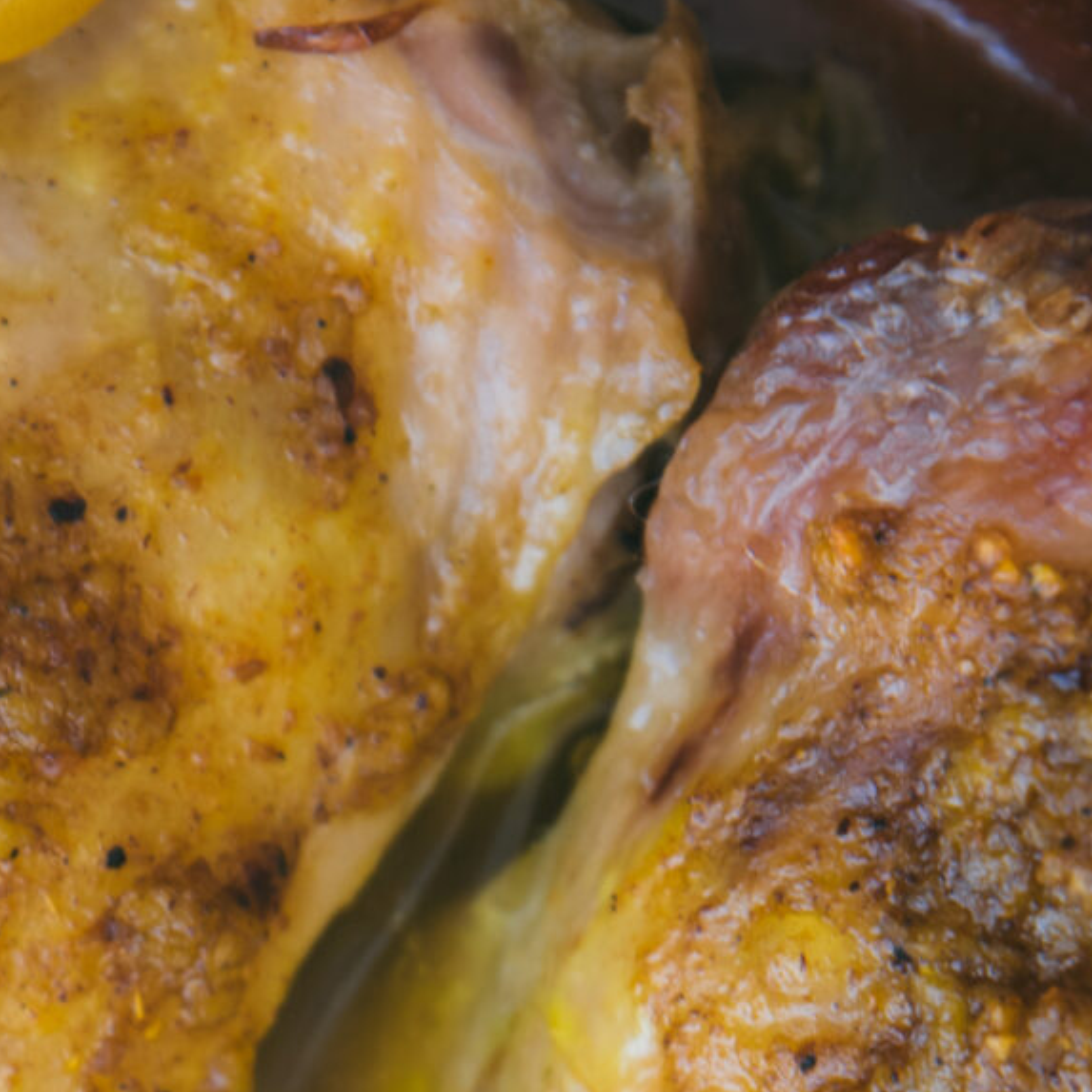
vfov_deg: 7.0
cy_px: 1567
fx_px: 8816
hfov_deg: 7.1
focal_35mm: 247
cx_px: -10
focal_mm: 65
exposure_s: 1/30
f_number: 3.5
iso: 160
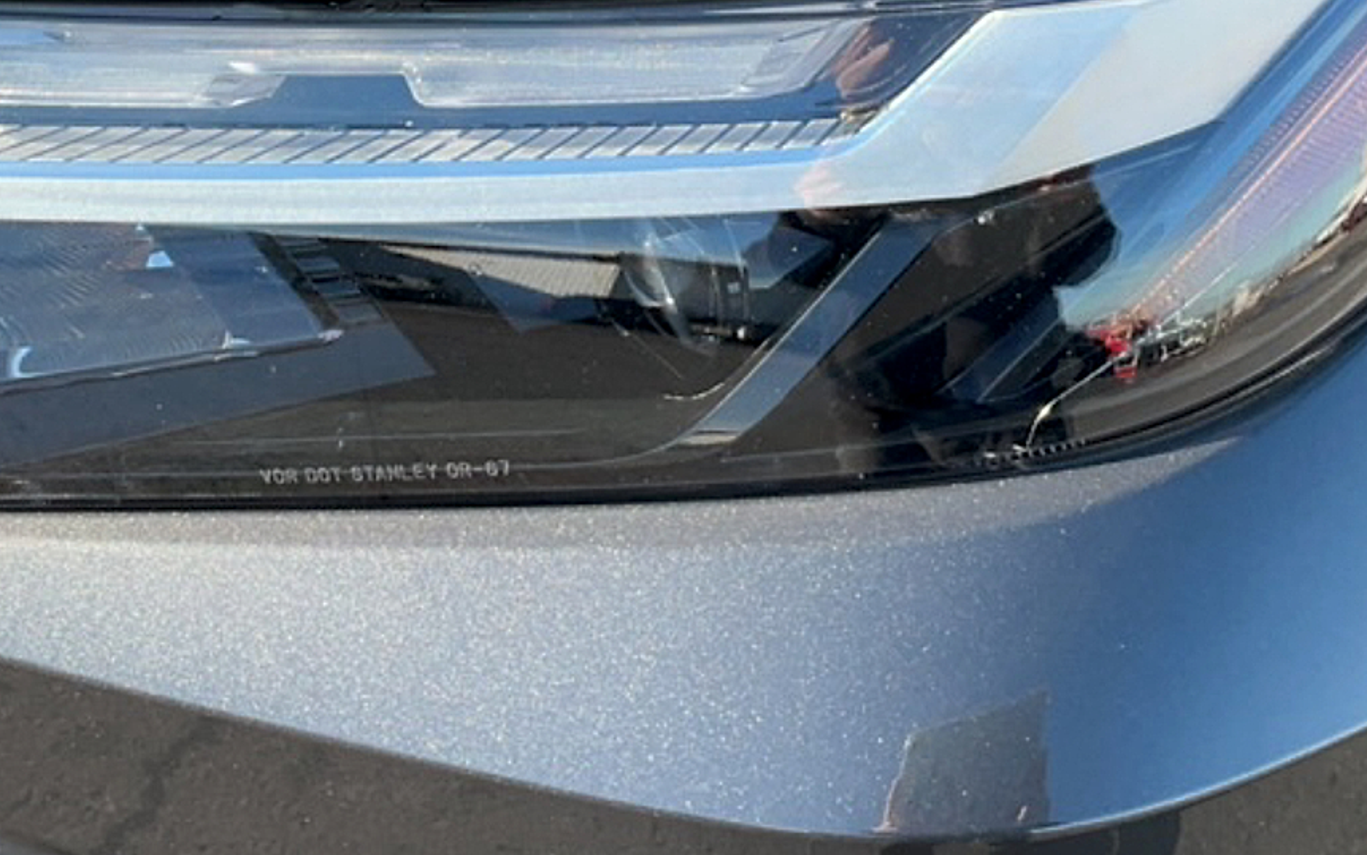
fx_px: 2198
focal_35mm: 59
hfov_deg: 34.5
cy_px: 144
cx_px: 634
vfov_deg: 21.7
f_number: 1.8
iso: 25
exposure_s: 1/355
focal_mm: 3
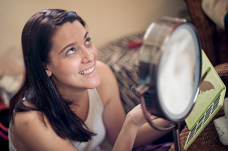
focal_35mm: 50
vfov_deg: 27.0
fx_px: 316
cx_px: 114
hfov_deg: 39.6
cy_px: 76
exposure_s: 1/100
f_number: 1.4
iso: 320
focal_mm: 50
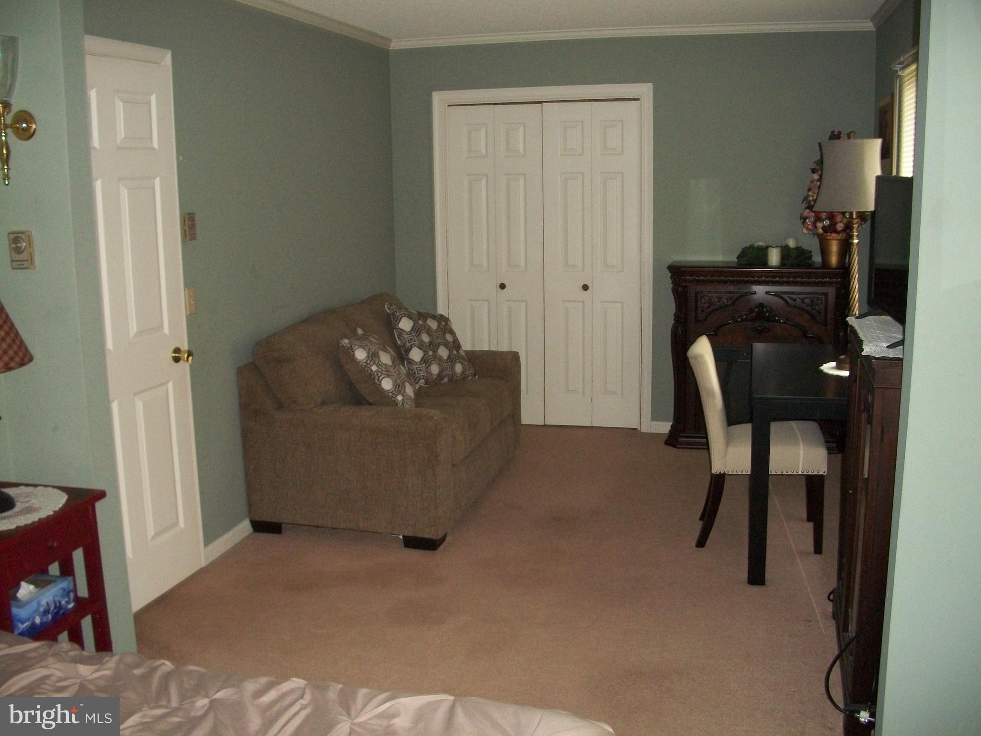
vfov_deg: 40.7
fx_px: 992
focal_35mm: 35
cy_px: 368
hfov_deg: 52.6
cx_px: 490
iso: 320
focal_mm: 6.3
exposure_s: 1/30
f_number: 3.1
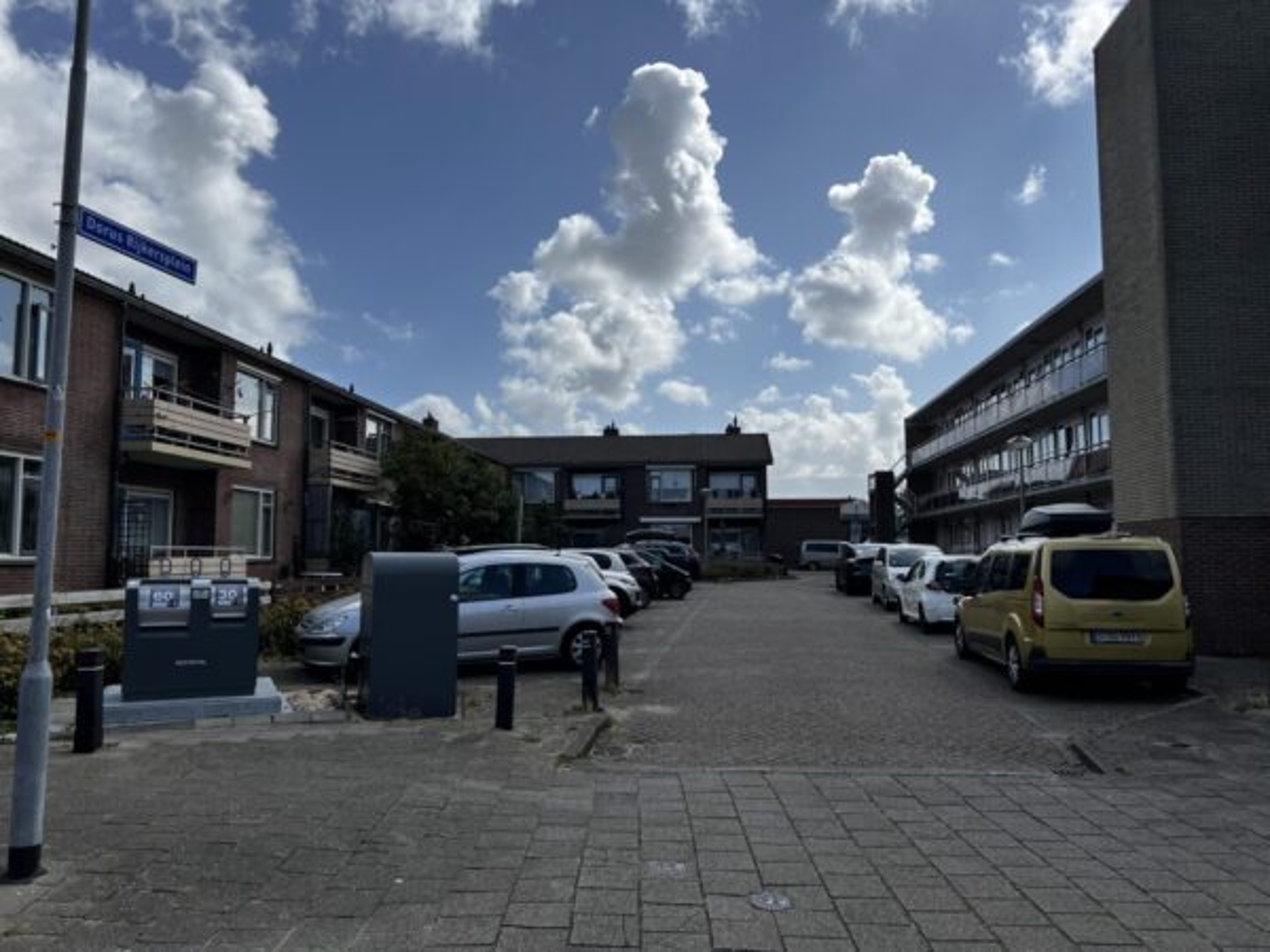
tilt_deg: +4.1
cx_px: 635
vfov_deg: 53.1
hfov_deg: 67.3
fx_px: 954
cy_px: 476
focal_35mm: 26
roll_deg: +0.0
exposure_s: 1/8696
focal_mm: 5.7
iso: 50
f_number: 1.5
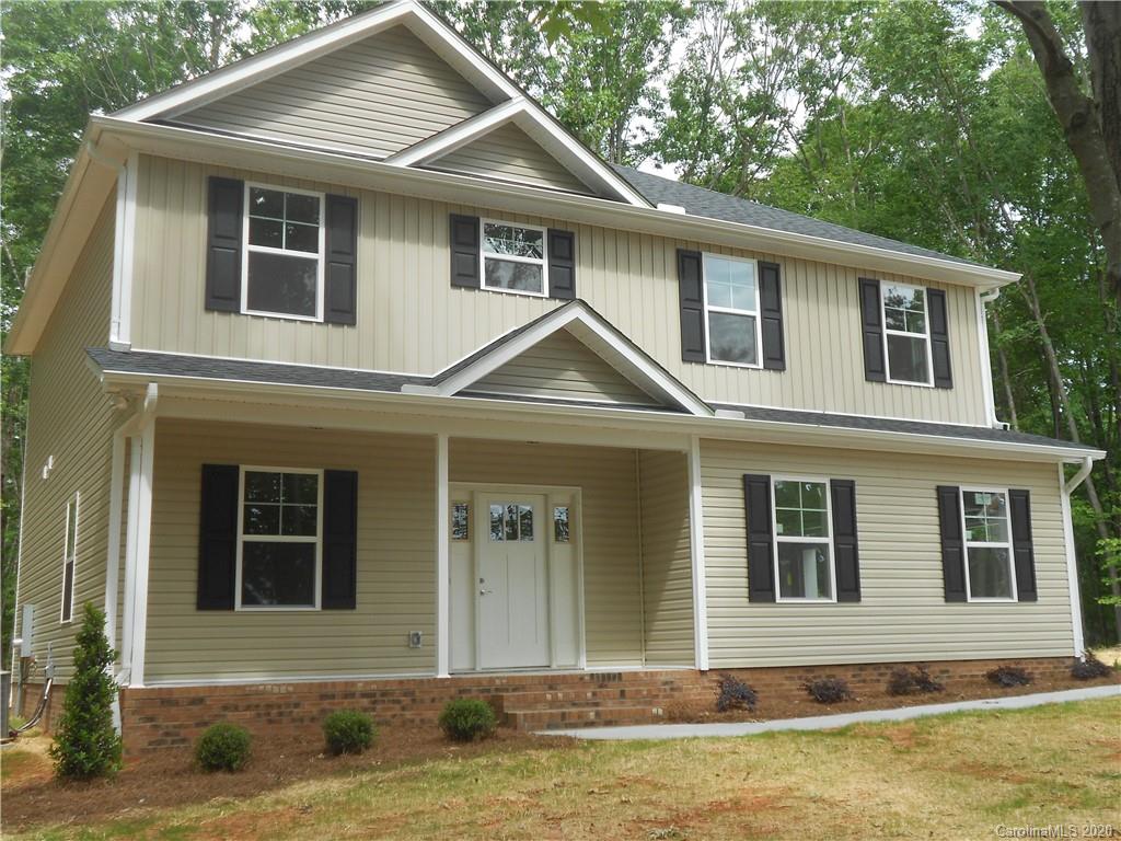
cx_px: 560
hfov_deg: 50.1
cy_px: 420
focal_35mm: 37
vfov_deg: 38.7
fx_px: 1198
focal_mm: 6.7
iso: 80
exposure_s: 1/250
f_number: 3.9
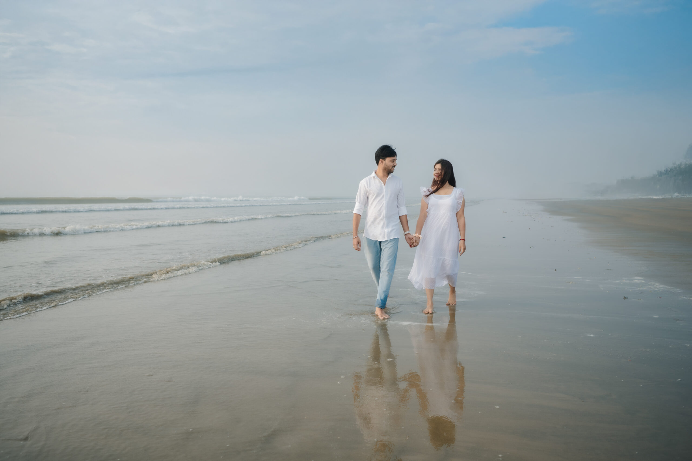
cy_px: 230
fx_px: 461
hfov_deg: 73.7
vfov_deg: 53.1
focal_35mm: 24
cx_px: 346
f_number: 2.8
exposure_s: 1/1600
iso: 200
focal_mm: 24
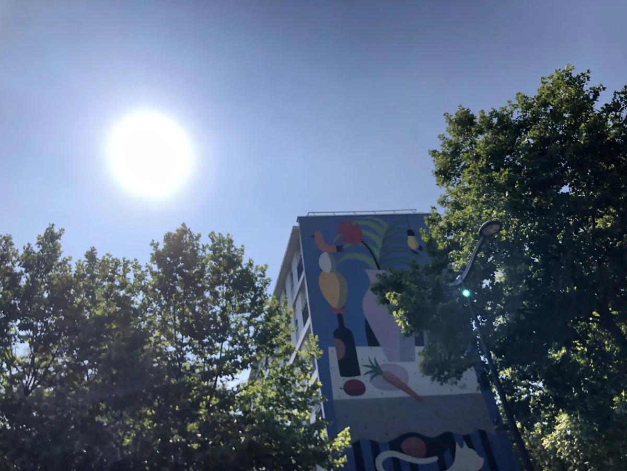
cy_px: 236
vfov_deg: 49.7
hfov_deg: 63.4
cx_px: 314
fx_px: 507
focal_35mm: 28
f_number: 1.8
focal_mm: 4
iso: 20
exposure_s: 1/1230
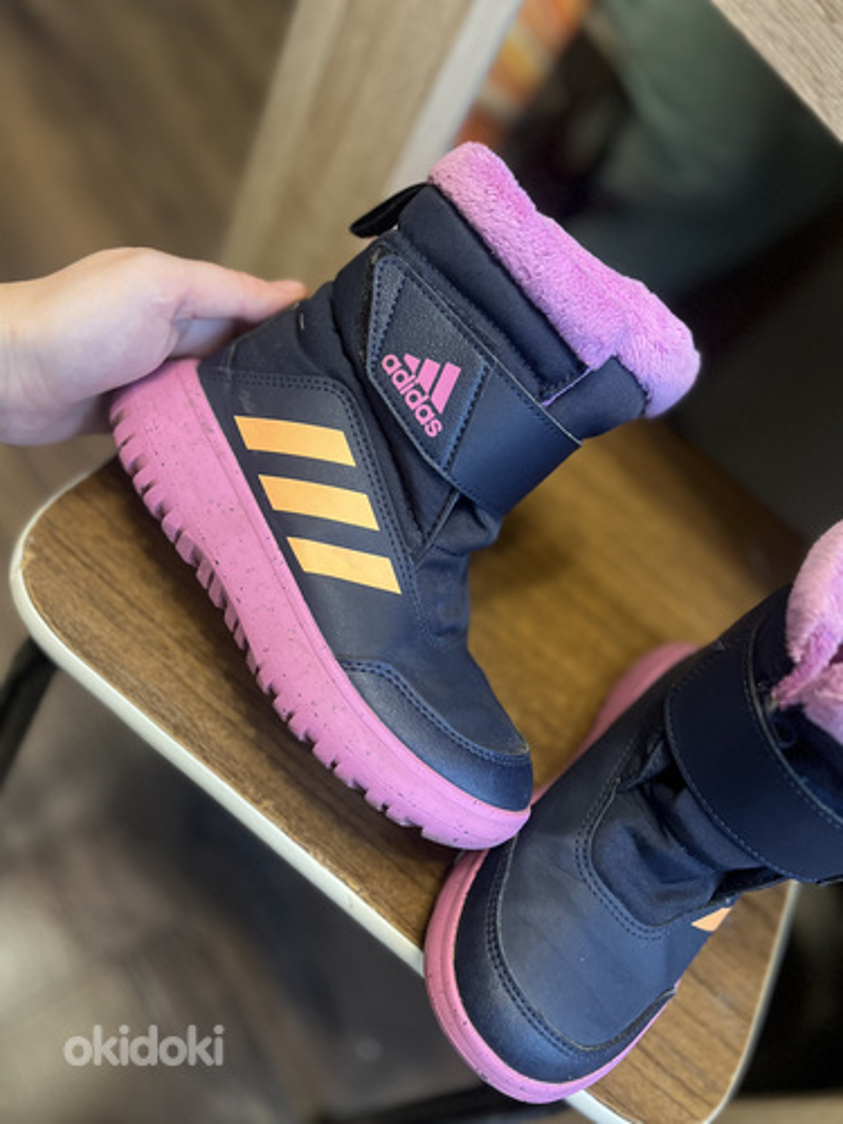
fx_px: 844
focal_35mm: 26
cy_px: 562
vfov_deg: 67.3
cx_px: 422
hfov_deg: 53.1
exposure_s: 1/33
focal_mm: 5.7
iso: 400
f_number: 1.5
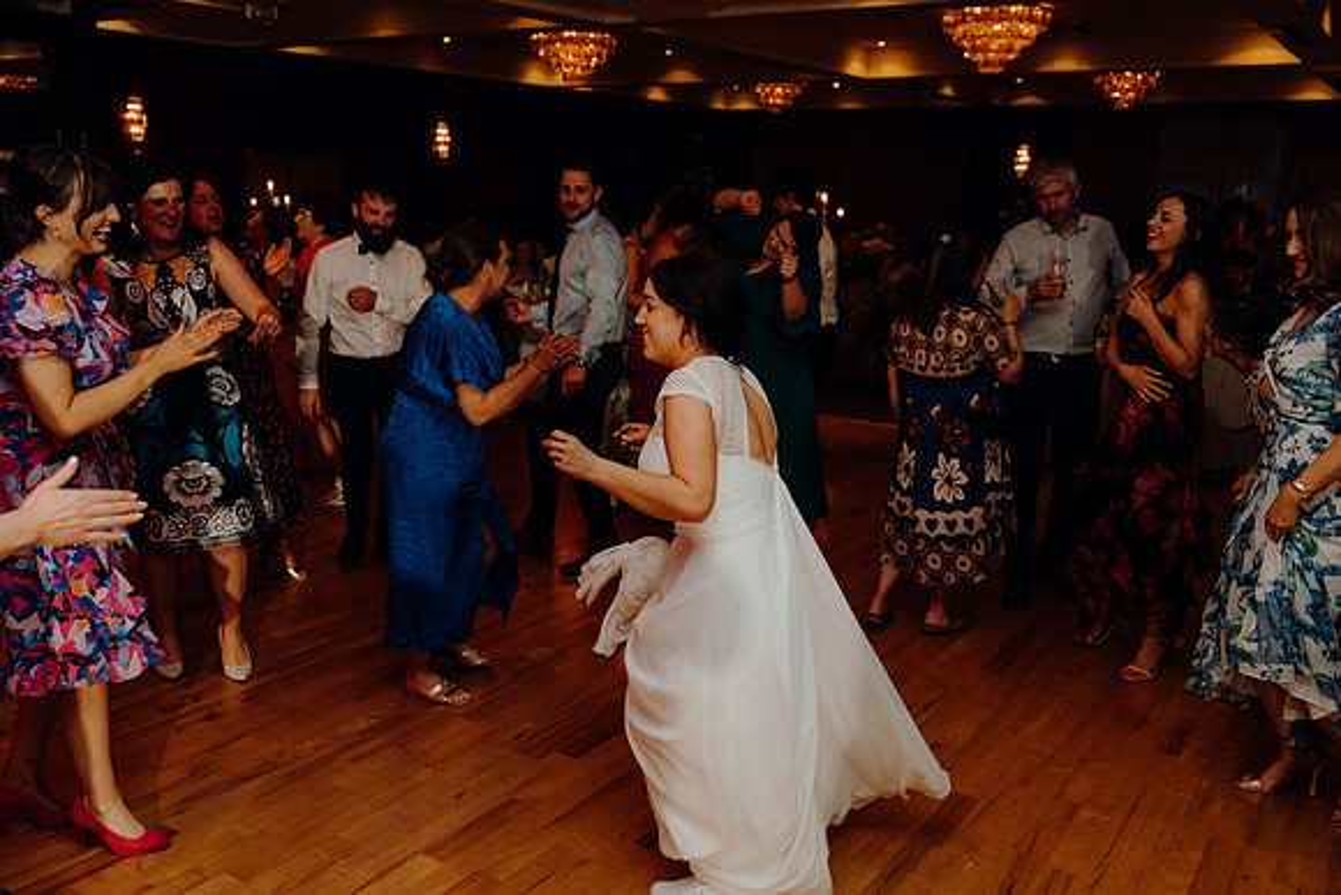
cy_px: 448
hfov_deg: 57.2
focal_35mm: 33
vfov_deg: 40.0
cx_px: 670
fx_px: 1229
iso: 1250
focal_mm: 33
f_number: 2.8
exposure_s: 1/160
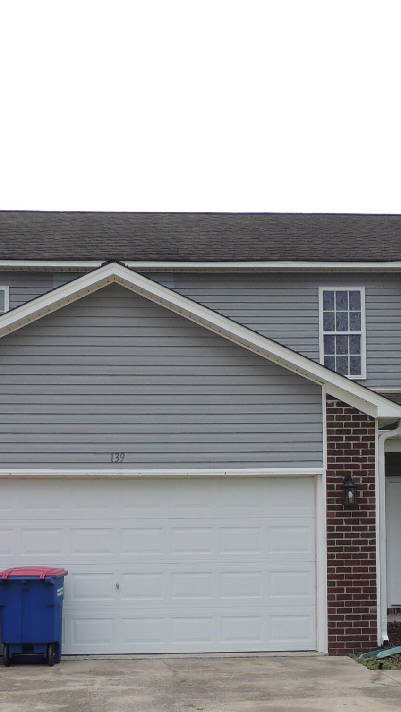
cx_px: 223
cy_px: 507
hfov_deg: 23.1
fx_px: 982
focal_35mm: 52
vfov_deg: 39.1
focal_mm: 4.3
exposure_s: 1/250
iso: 100
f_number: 3
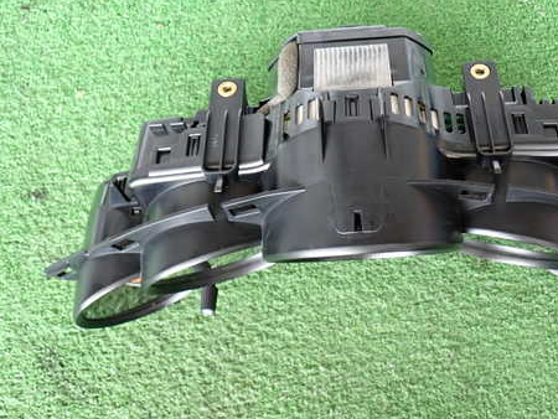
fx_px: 645
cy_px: 185
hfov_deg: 46.2
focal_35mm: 40
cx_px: 362
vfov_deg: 35.9
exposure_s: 1/30
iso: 250
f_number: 2.3
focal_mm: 5.4
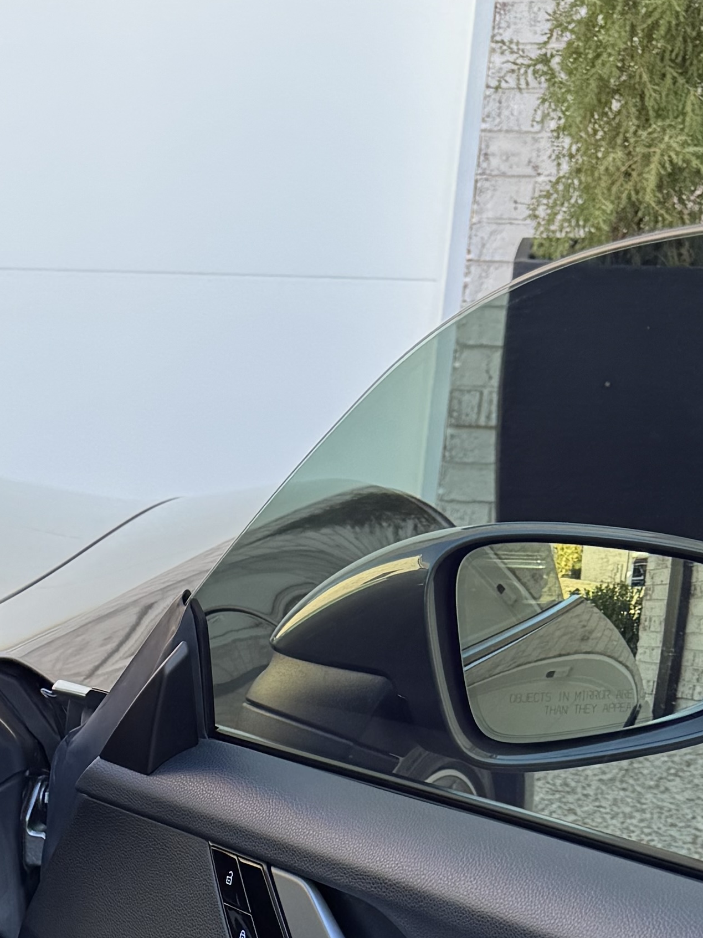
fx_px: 2193
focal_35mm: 81
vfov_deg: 21.1
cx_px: -165
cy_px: 1320
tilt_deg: -33.5
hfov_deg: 17.3
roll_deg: +0.7
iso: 64
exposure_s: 1/135
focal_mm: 6.76
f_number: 1.78
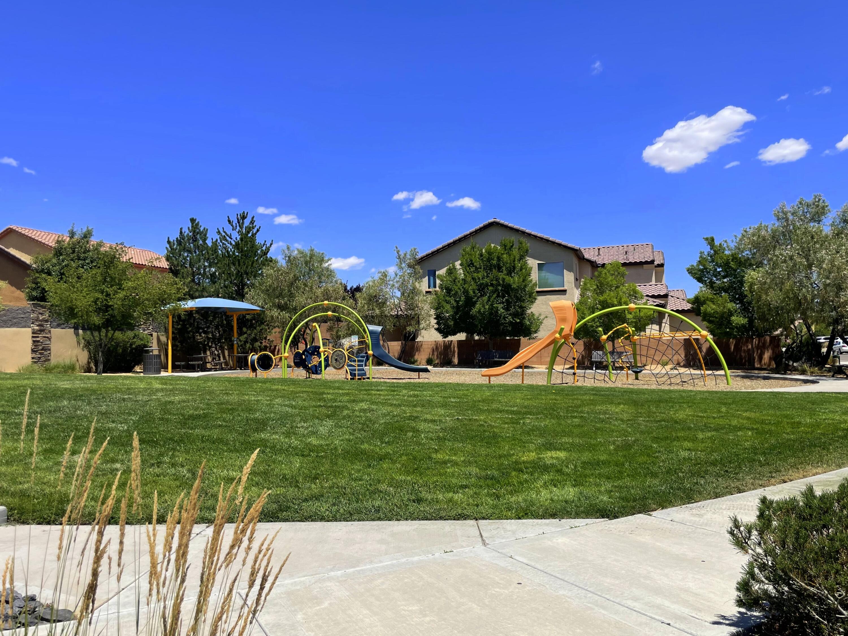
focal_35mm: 26
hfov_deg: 67.3
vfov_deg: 53.1
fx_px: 637
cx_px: 424
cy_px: 318
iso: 32
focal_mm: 4.2
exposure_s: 1/4464
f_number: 1.6
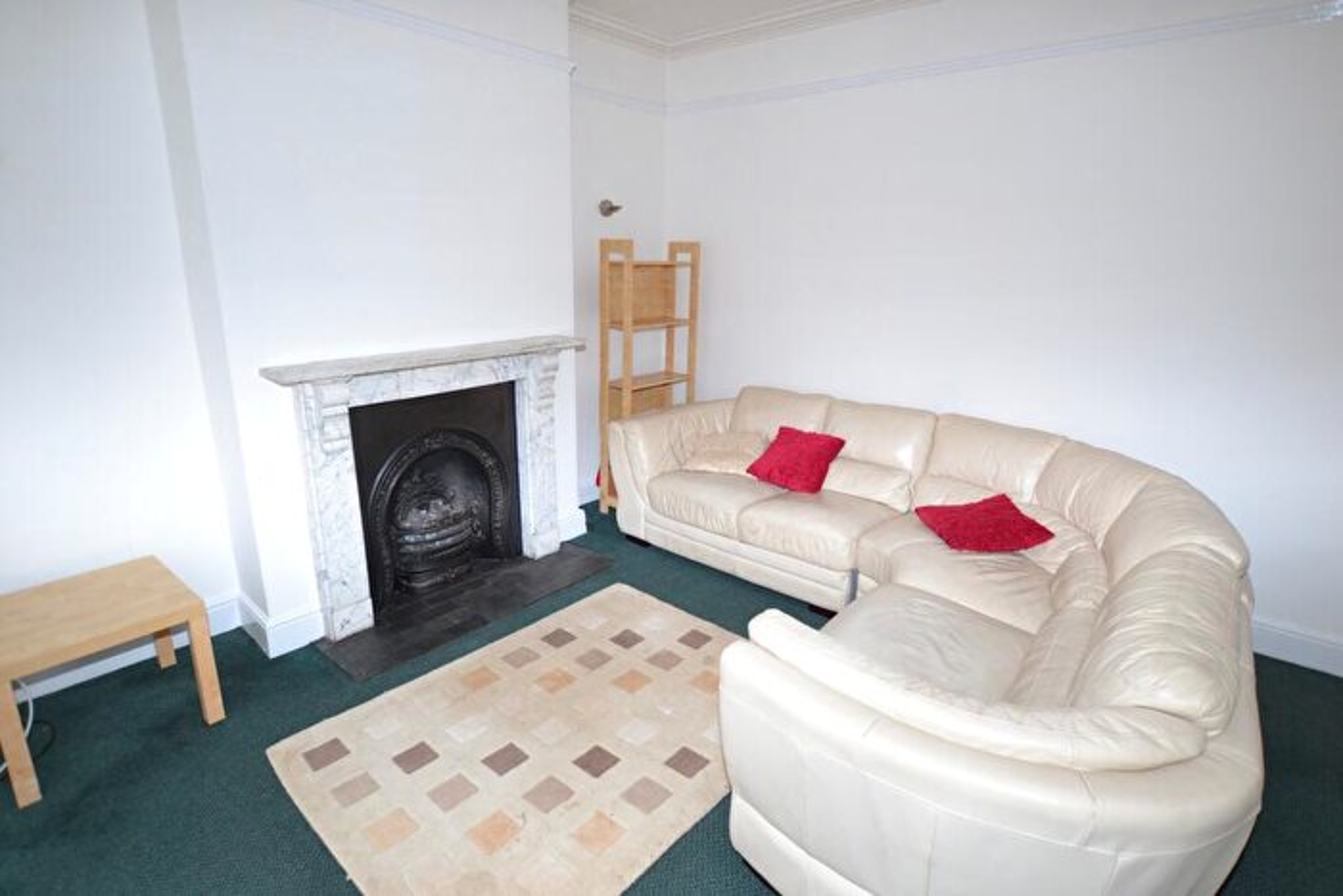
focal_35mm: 18
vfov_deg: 67.4
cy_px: 448
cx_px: 672
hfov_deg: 90.0
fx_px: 672
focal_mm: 12
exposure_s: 1/60
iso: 720
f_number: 3.5
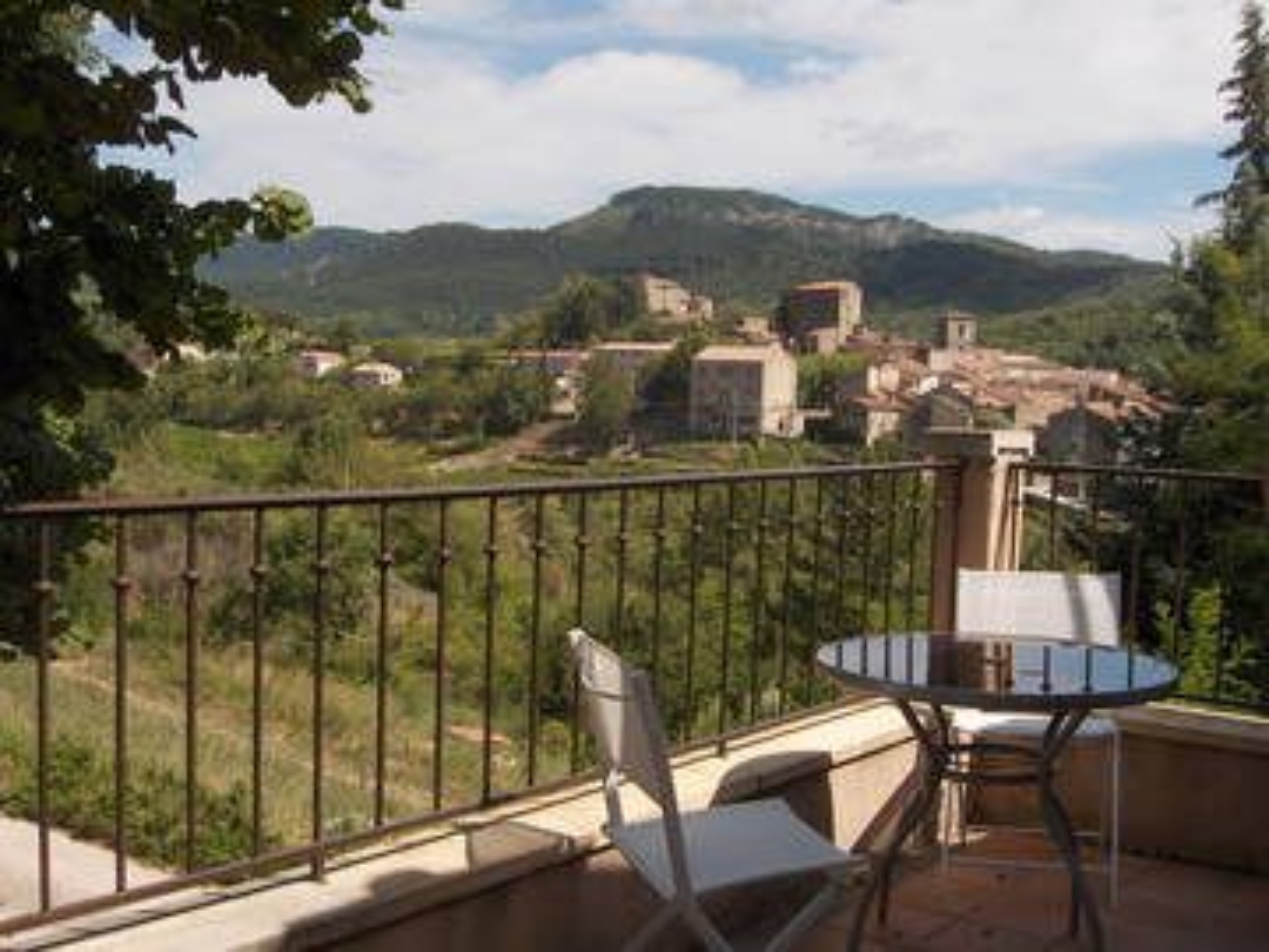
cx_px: 634
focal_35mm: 39
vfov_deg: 36.8
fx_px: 1430
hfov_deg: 47.9
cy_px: 476
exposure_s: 1/758
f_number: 4.8
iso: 100
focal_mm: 8
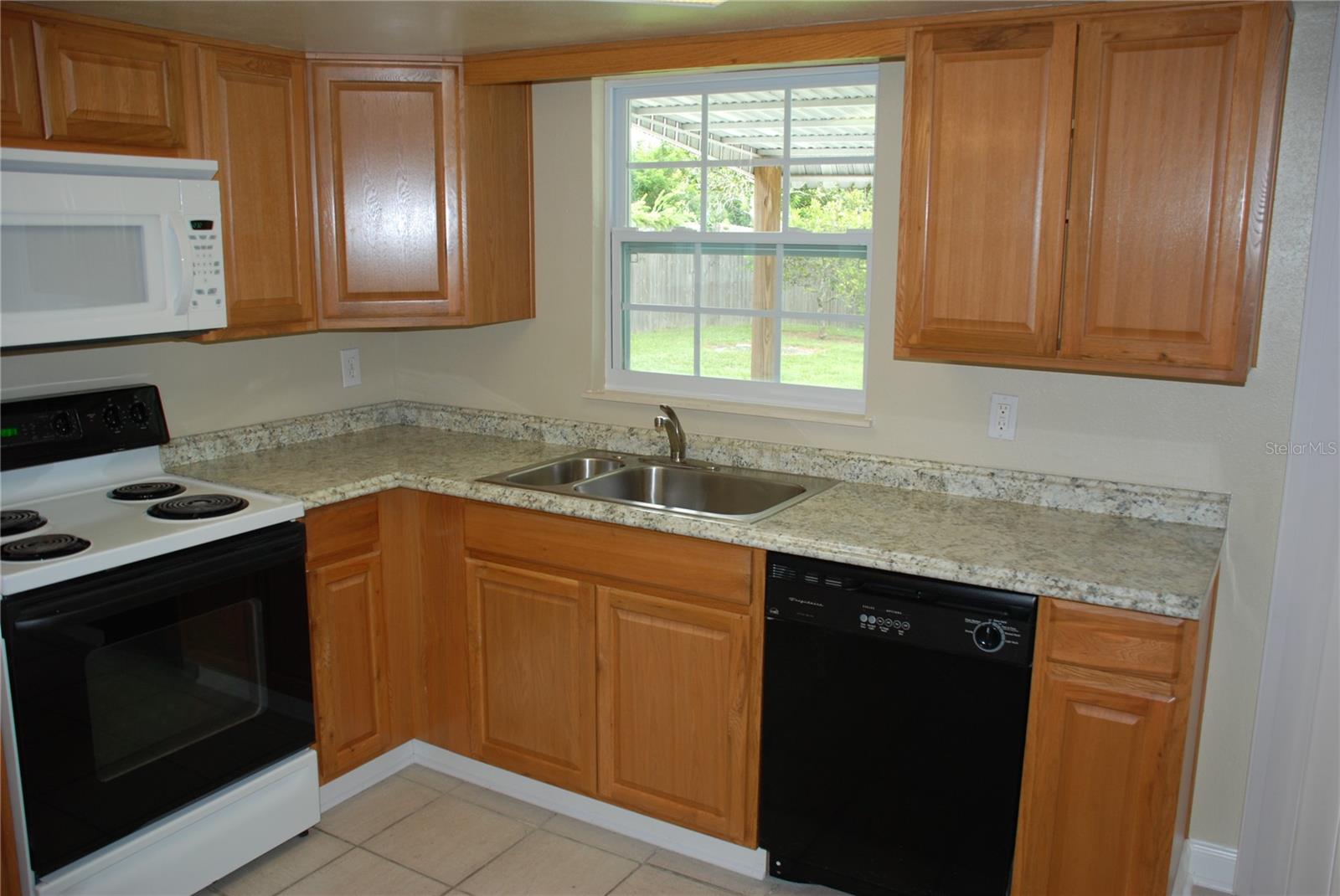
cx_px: 670
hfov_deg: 61.9
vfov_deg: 43.7
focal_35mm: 30
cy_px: 448
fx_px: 1118
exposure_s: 1/60
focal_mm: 20
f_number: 3.8
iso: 200
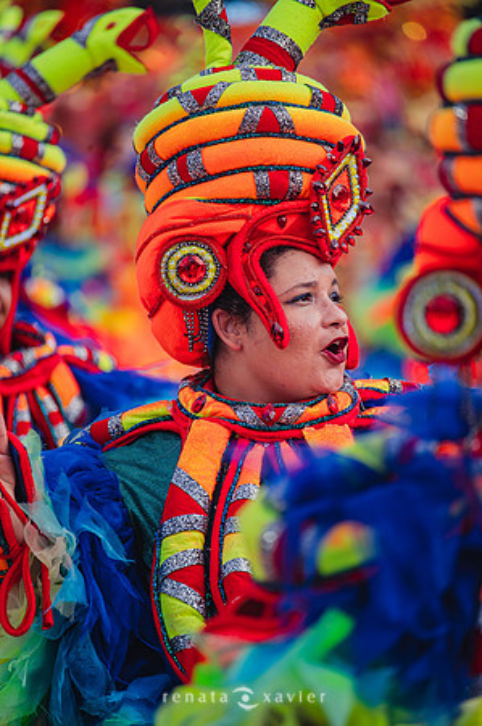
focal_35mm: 300
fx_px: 6038
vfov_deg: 6.9
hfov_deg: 4.6
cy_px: 363
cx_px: 241
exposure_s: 1/1600
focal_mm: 300
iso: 640
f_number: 5.6
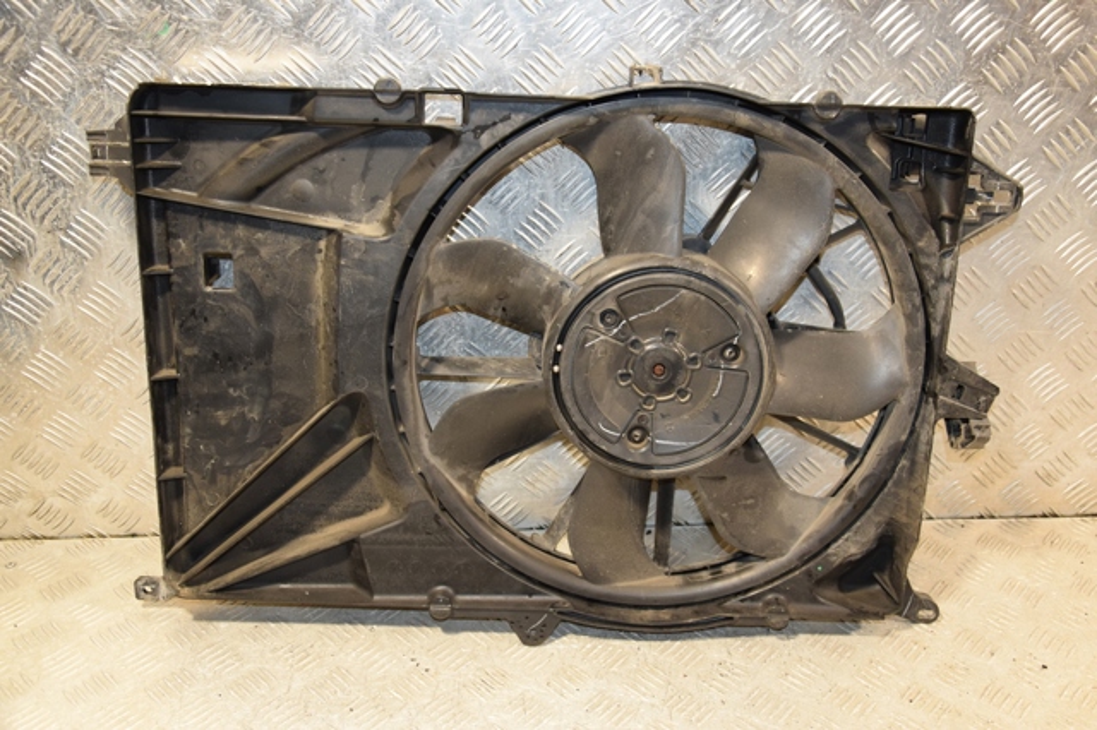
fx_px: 1096
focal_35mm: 36
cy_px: 365
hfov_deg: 53.2
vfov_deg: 36.8
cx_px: 548
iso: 800
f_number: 5
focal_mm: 24
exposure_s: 1/125
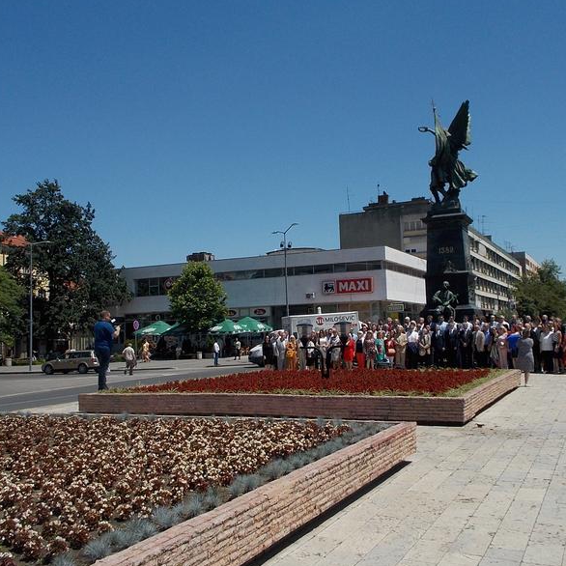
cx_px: 280
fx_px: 647
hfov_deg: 47.2
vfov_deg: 47.2
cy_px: 281
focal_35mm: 35
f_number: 3.3
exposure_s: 1/1250
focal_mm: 4.1
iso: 80
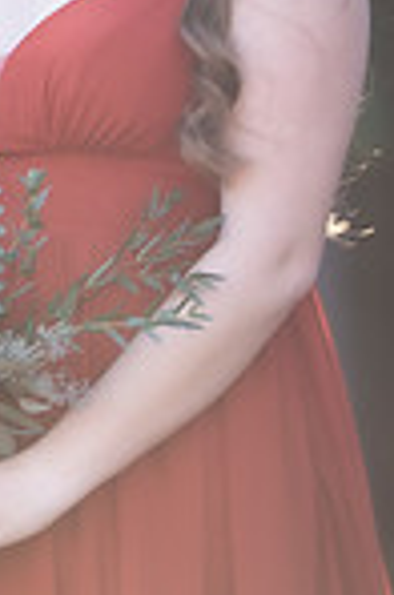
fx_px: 7290
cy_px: 183
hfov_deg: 3.0
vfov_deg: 4.7
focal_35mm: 442
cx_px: -744
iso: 200
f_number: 2.8
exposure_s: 1/640
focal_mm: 105
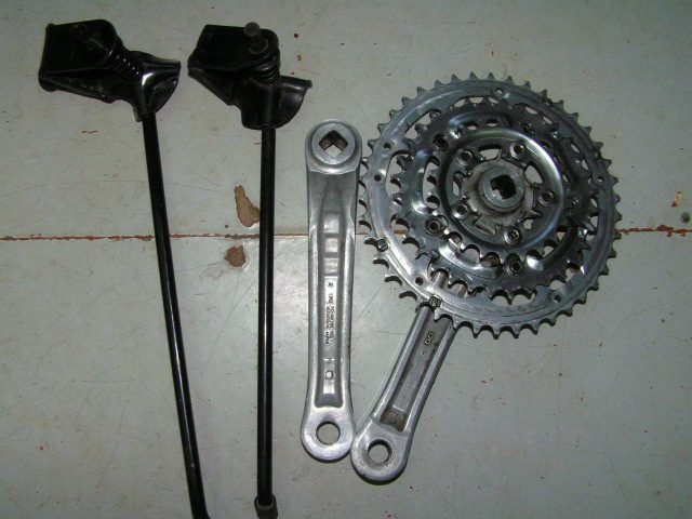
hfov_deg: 49.0
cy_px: 260
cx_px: 346
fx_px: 760
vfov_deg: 37.7
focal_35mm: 38
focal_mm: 6.3
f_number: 5.6
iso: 200
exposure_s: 1/40
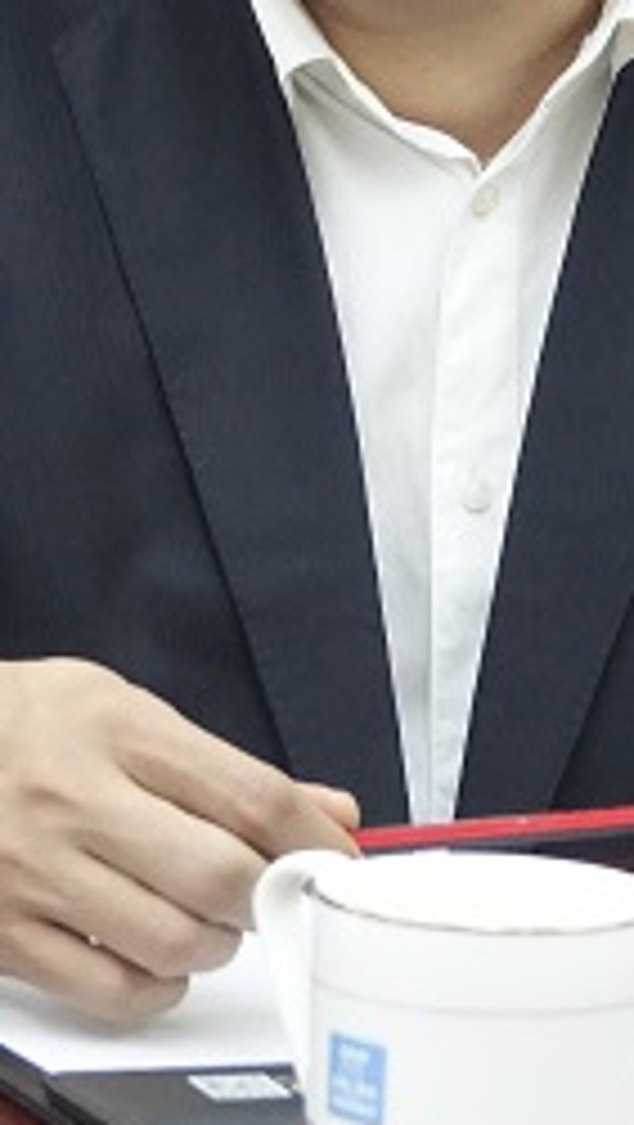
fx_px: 9216
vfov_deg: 6.9
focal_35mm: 309
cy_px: -68
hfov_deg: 3.9
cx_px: 391
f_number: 4
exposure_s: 1/160
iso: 5000
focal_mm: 49.51
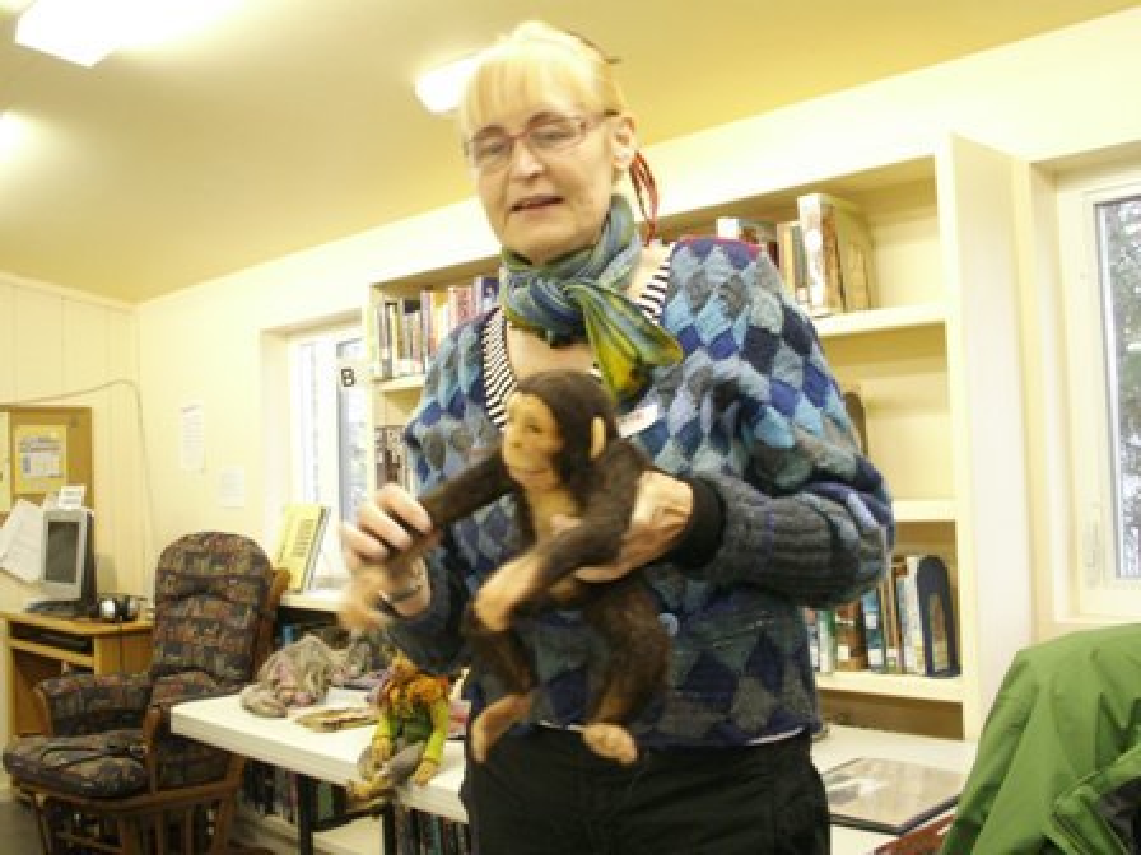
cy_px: 428
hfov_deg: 52.6
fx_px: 1154
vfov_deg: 40.7
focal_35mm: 35
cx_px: 570
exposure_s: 1/13
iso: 160
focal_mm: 5.86
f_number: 2.8
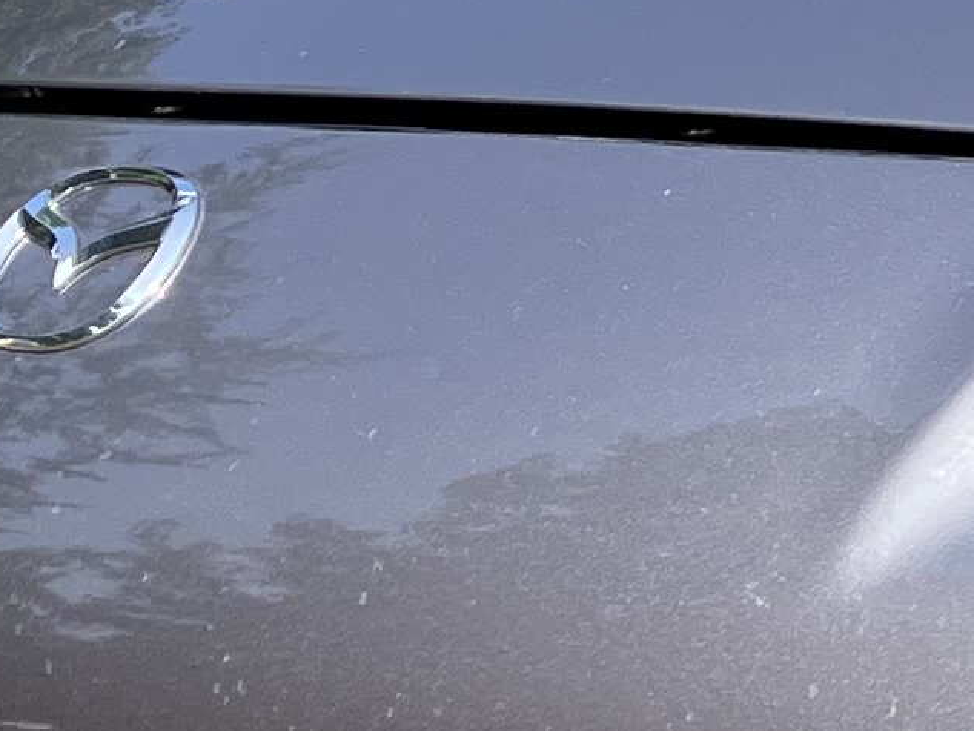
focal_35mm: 178
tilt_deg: -10.7
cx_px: 2043
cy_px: 201
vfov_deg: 8.3
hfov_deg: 10.1
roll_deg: -1.6
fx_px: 5010
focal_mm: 3.99
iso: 32
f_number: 1.8
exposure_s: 1/725
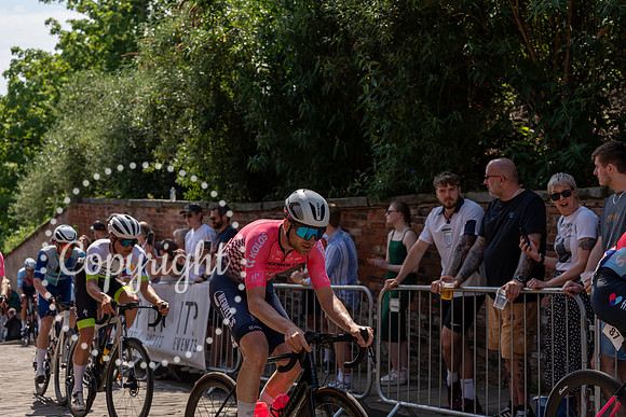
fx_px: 1078
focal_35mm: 62
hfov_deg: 32.4
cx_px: 313
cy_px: 208
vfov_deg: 21.9
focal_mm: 62
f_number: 4
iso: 160
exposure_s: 1/1600
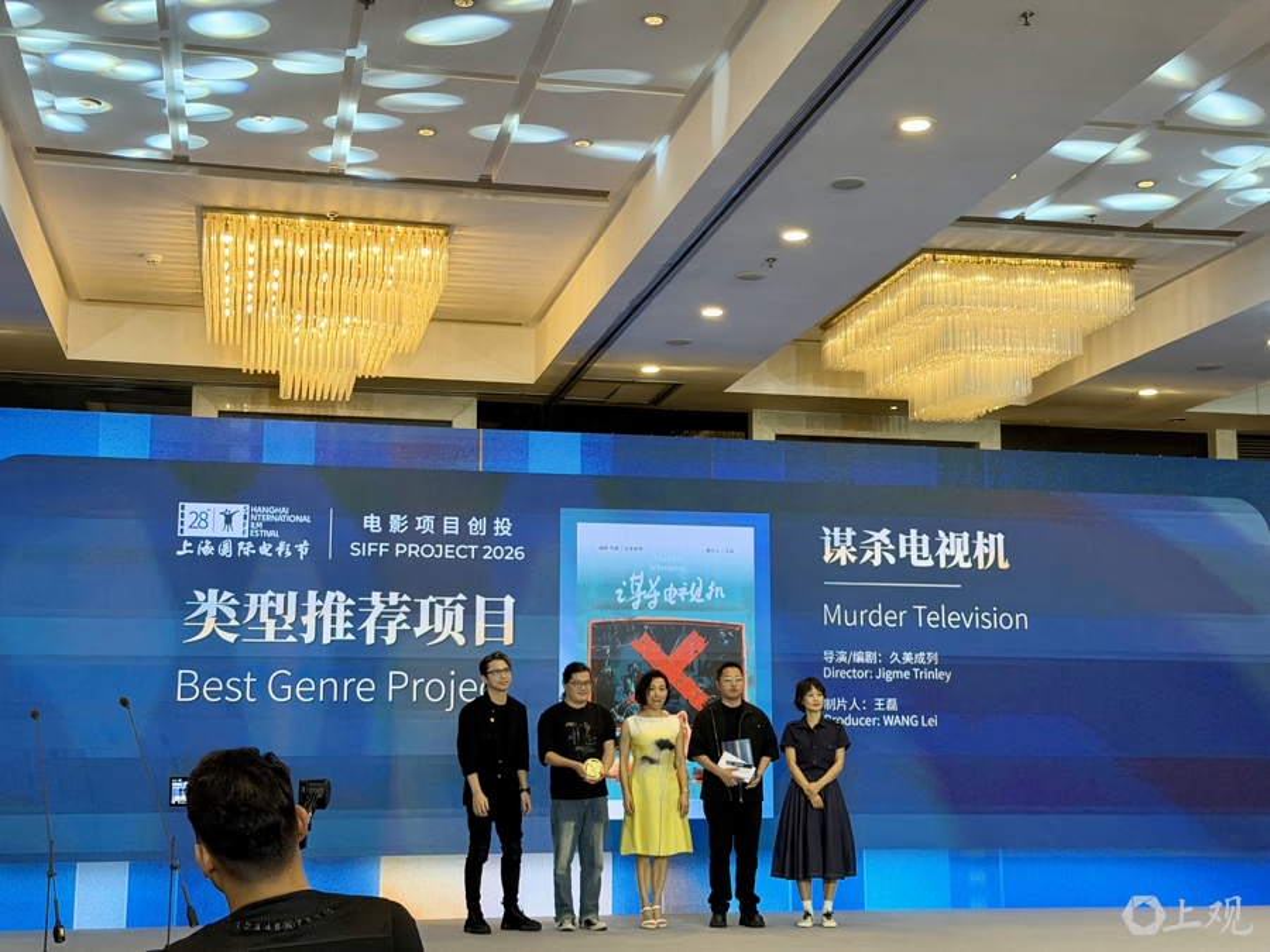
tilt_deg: +8.0
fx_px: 1761
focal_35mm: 48
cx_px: 635
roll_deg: +0.0
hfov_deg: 39.7
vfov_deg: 30.3
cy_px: 476
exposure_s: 1/100
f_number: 1.78
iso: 100
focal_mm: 6.76
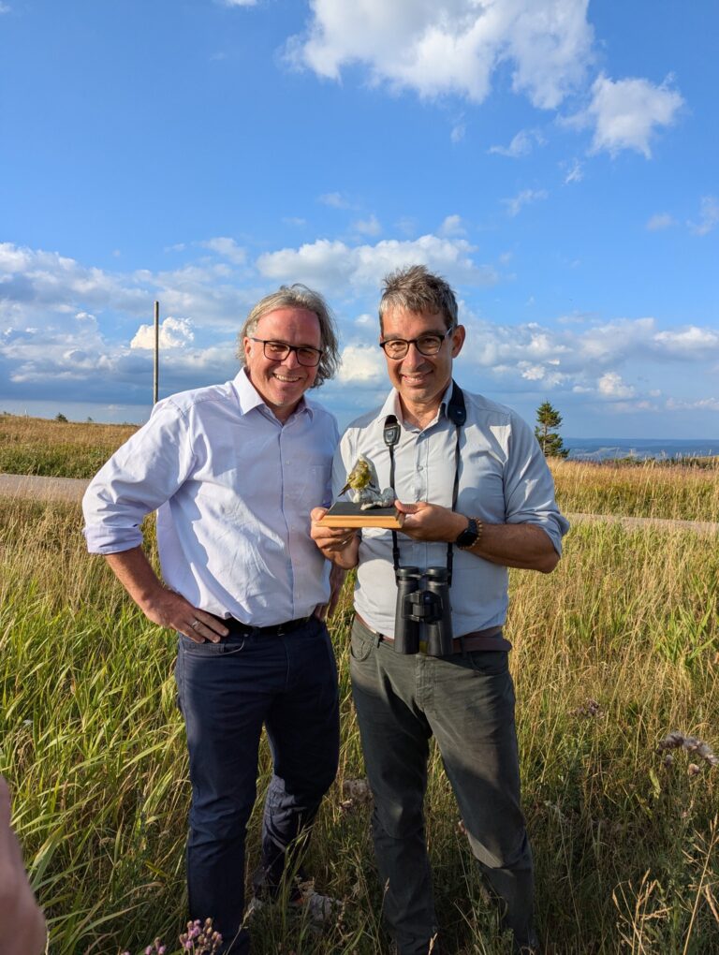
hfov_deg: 56.9
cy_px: 478
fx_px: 663
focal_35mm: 24
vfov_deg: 71.5
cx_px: 360
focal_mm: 6.81
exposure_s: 1/1919
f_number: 1.85
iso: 41
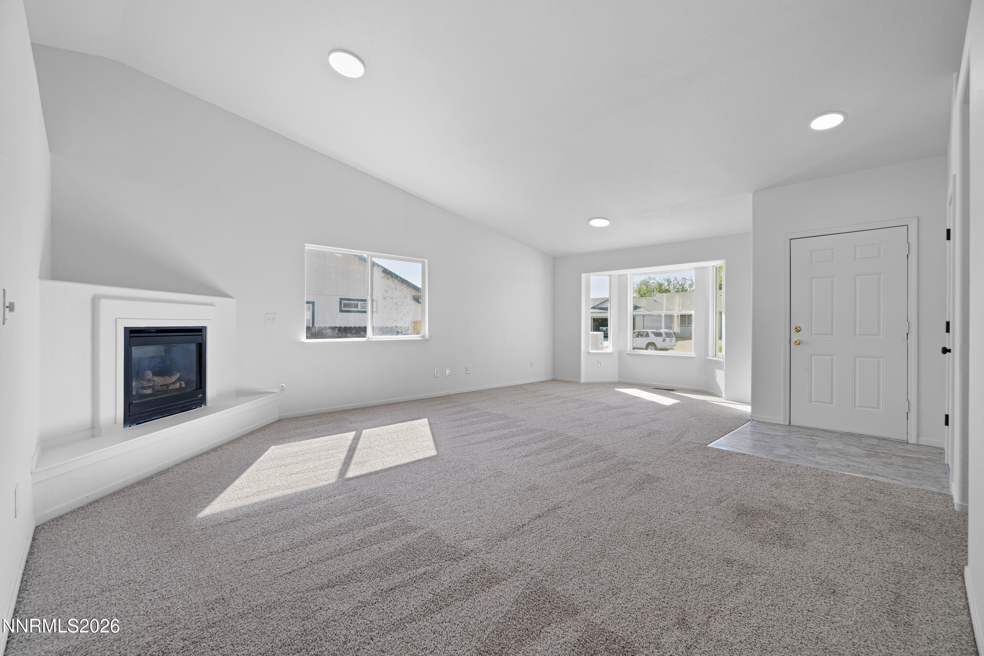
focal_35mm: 15
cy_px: 328
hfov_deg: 100.4
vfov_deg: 77.3
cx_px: 492
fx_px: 410
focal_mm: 10
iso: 100
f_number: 6.3
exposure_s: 1/13
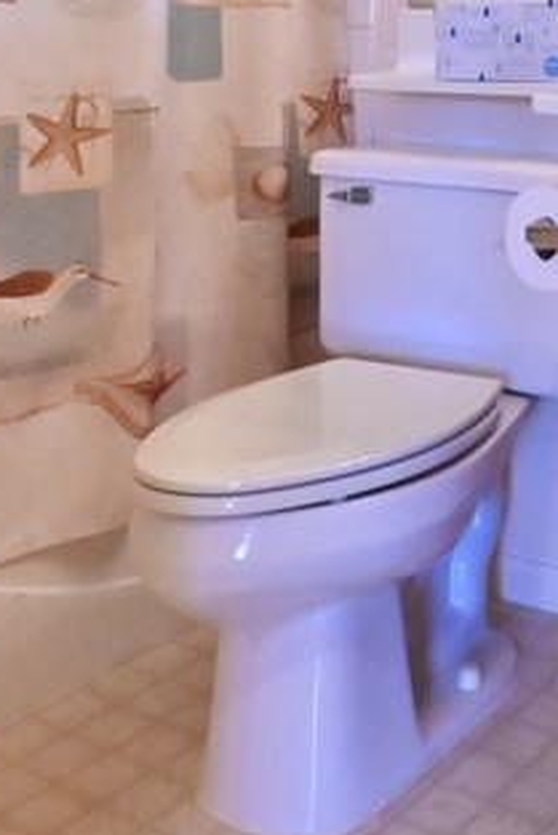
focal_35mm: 54
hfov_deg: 24.2
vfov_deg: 33.1
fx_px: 1248
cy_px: -48
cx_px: 545
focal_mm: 15.5
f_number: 20
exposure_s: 1/30
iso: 6400
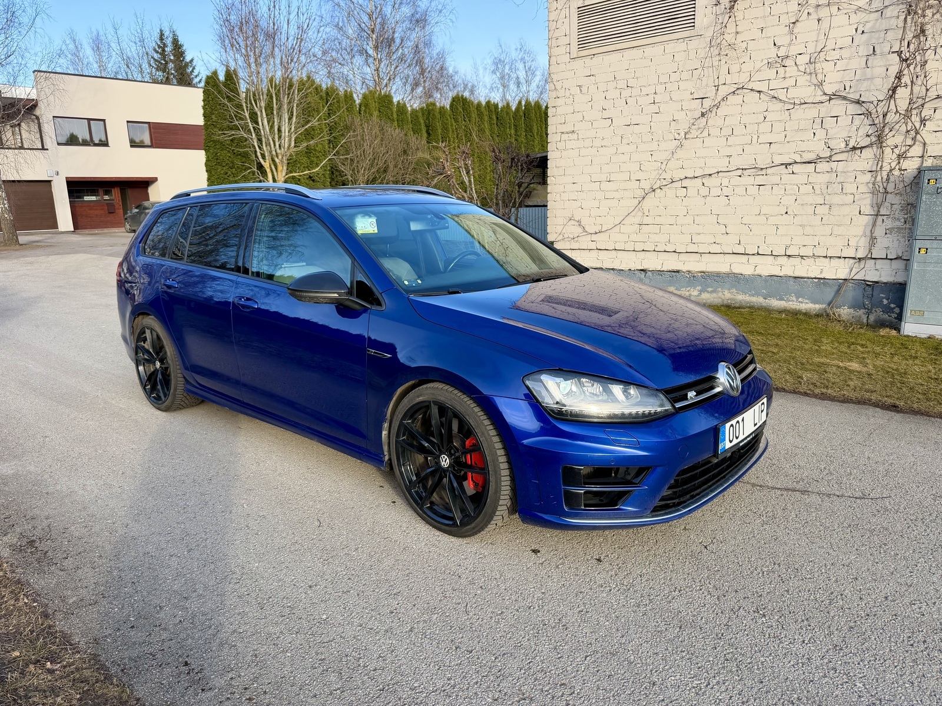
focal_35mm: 24
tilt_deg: -12.5
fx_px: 653
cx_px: 471
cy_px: 353
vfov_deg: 56.8
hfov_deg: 71.6
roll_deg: +1.5
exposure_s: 1/868
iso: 100
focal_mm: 6.76
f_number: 1.78
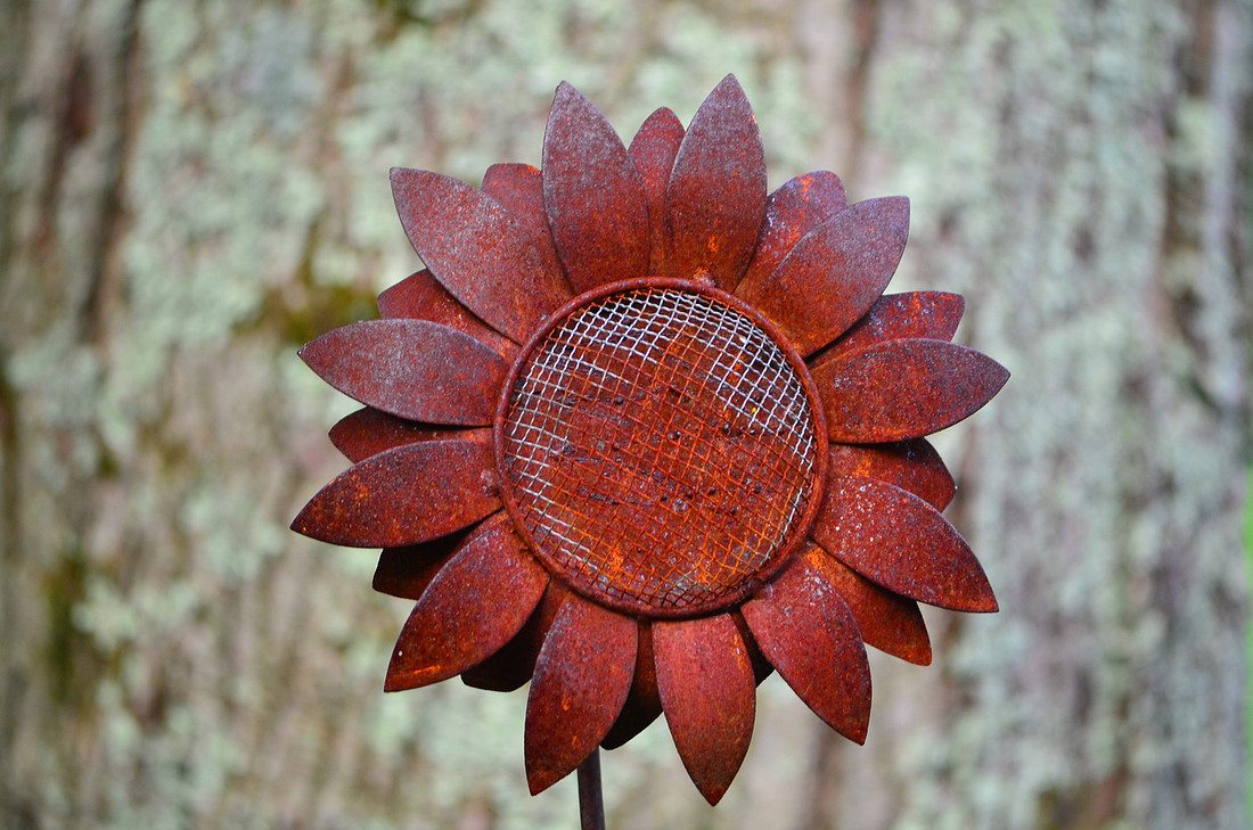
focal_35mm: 360
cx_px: 626
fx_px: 12506
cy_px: 415
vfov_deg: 3.8
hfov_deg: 5.7
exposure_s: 1/30
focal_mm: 240
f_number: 5.3
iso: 400
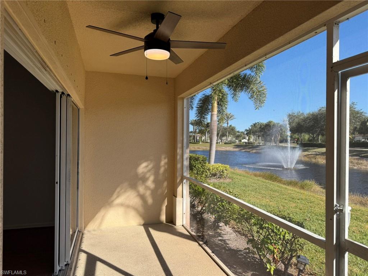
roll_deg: -0.6
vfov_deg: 56.8
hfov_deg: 71.6
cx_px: 184
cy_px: 138
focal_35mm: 24
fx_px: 255
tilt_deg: +0.9
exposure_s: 1/1812
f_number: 1.78
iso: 80
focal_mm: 6.76
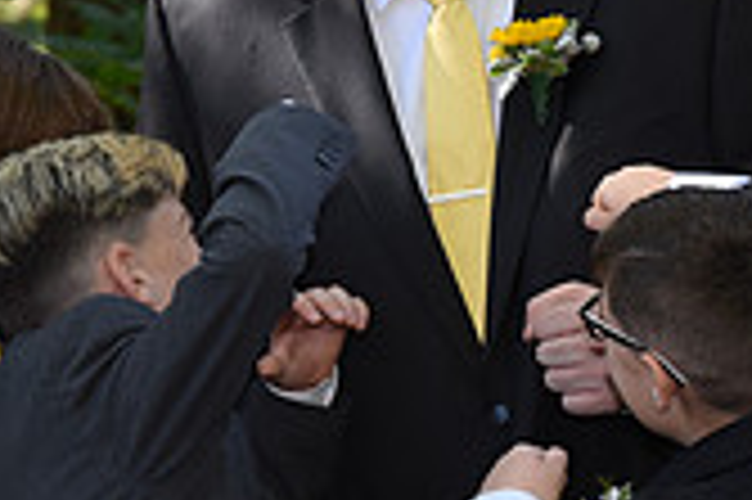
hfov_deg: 7.0
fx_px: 6177
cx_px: 576
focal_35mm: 296
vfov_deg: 4.6
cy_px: 264
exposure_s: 1/200
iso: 640
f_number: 5.6
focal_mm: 85
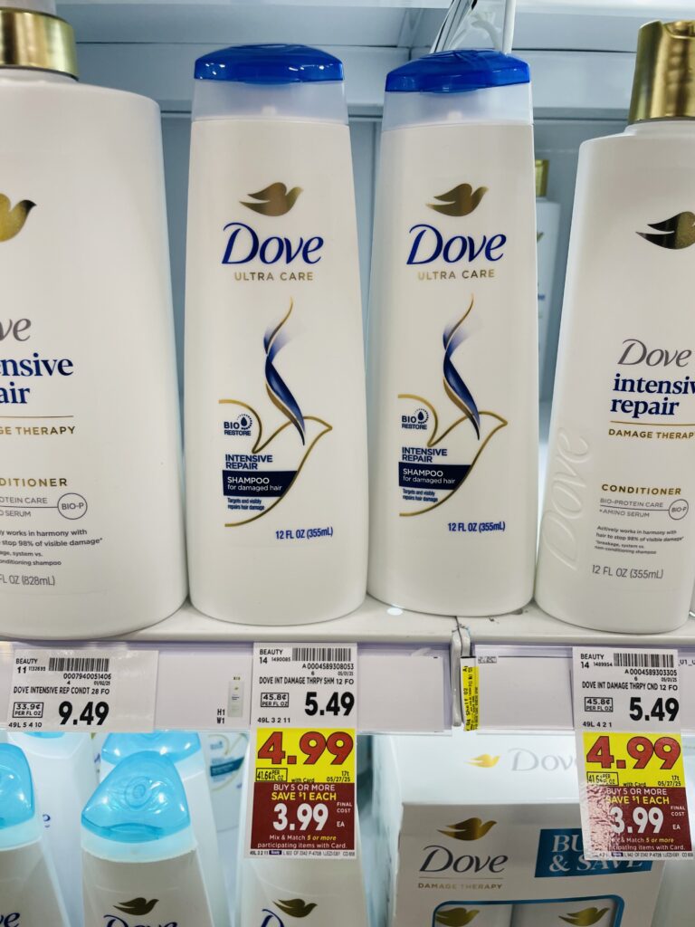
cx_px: 348
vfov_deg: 67.3
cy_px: 464
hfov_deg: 53.1
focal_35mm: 26
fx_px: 696
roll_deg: -1.4
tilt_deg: -17.0
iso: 64
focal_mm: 4.2
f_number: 1.6
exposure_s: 1/120
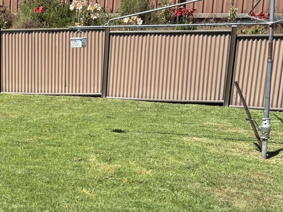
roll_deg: +0.2
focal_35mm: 67
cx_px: -39
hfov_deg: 26.4
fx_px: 548
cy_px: 144
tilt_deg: -12.9
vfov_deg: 21.8
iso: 50
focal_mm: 5.96
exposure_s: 1/2747
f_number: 1.6
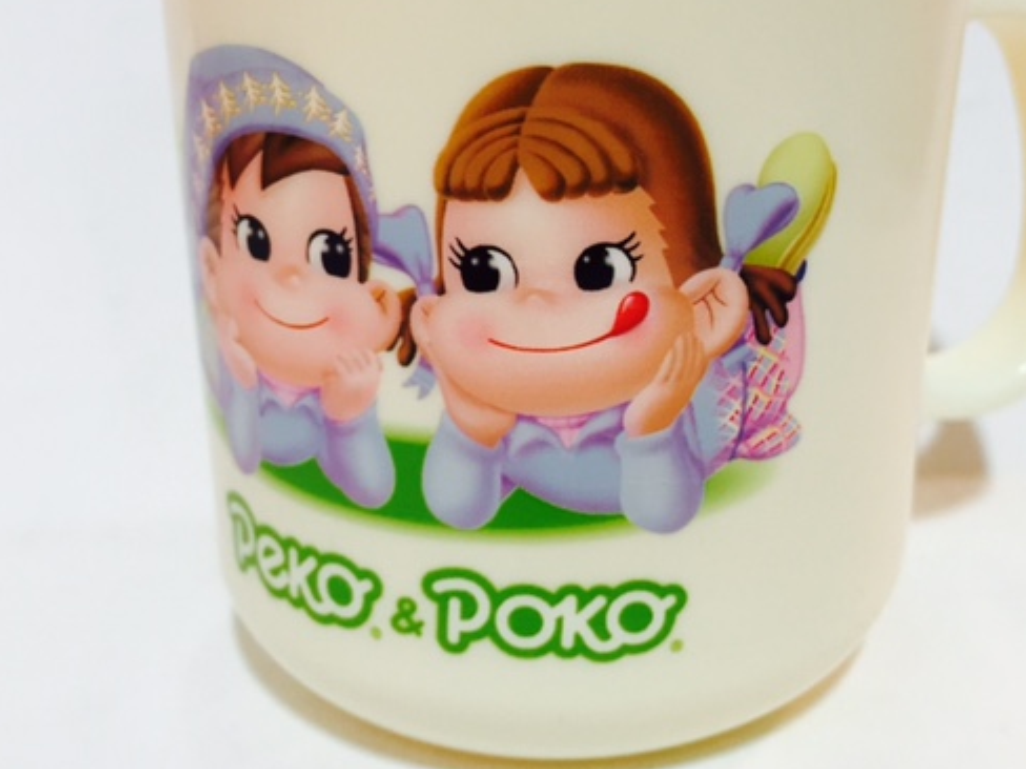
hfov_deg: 48.6
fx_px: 1126
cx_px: 629
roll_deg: -1.9
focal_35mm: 38
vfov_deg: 37.6
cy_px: 307
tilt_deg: -11.4
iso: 64
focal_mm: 4.15
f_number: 2.2
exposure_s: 1/33
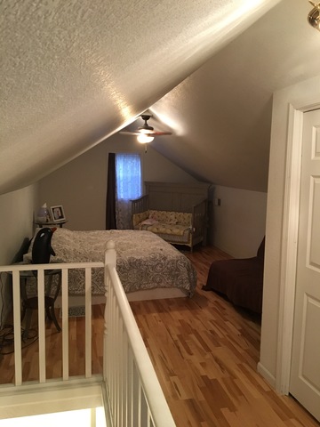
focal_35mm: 29
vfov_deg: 61.7
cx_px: 160
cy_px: 214
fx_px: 357
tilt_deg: -7.7
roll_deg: -0.7
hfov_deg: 48.2
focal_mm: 4.15
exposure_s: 1/15
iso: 200
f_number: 2.2
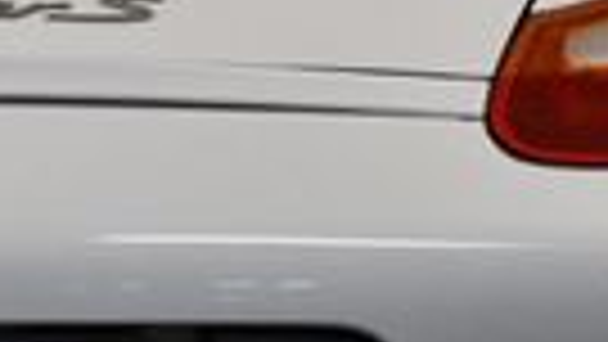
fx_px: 6579
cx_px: -59
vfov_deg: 3.0
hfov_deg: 5.3
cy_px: 148
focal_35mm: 408
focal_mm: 55
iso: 900
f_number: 5.6
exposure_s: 1/125
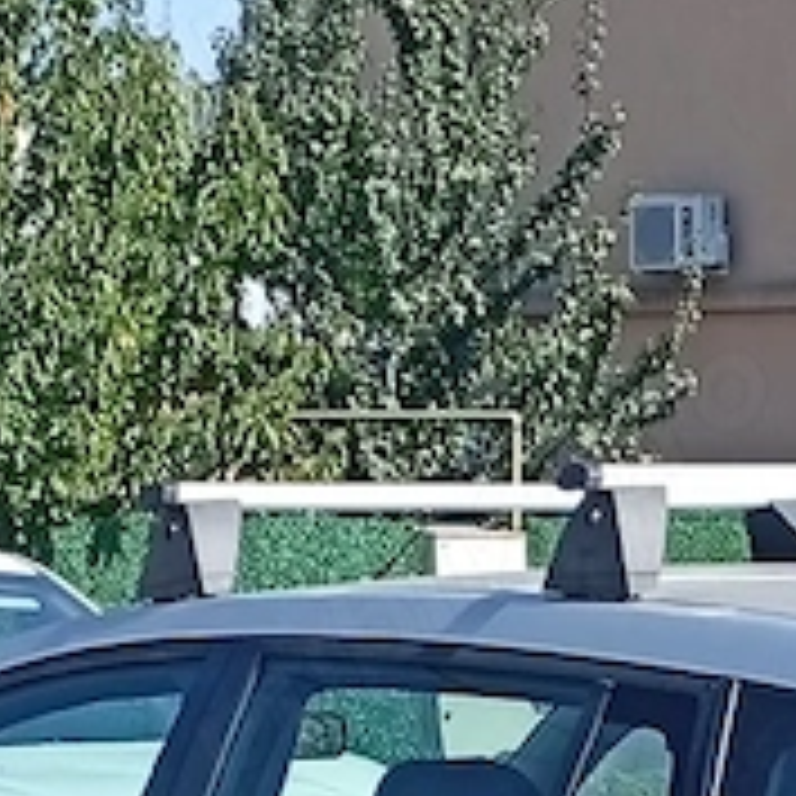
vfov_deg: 9.0
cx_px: 657
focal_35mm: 187
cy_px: 1365
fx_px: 4865
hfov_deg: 9.3
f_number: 1.8
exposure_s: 1/417
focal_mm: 3.98
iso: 53
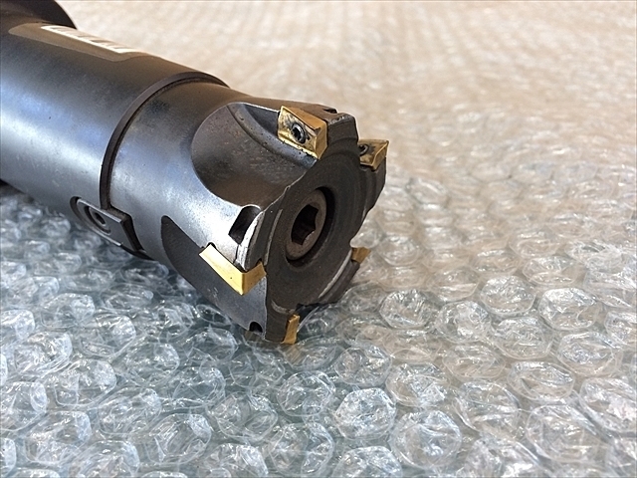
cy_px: 239
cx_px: 318
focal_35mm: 29
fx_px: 534
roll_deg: +1.7
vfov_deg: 48.2
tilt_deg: -33.3
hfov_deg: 61.7
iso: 64
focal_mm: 4.15
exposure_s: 1/30
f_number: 2.2
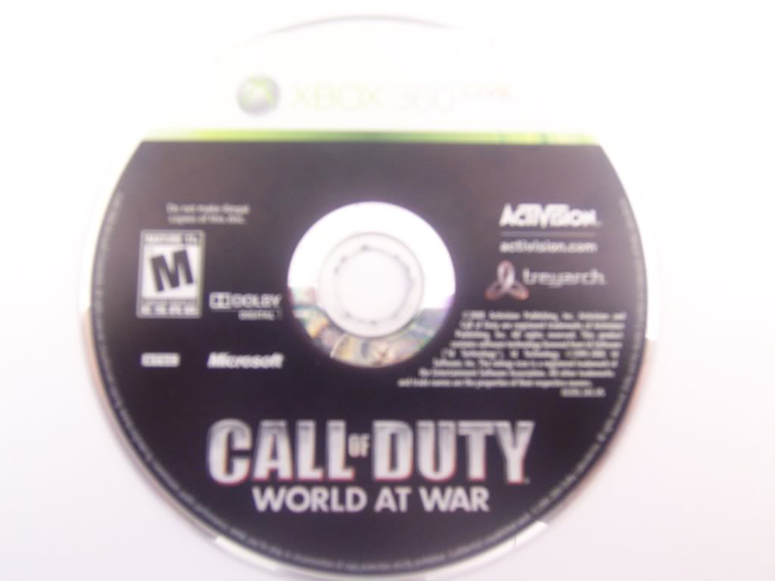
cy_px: 290
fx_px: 515
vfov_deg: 58.9
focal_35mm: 23
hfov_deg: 73.9
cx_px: 388
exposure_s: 1/13
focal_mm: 3.8
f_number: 2.8
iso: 160
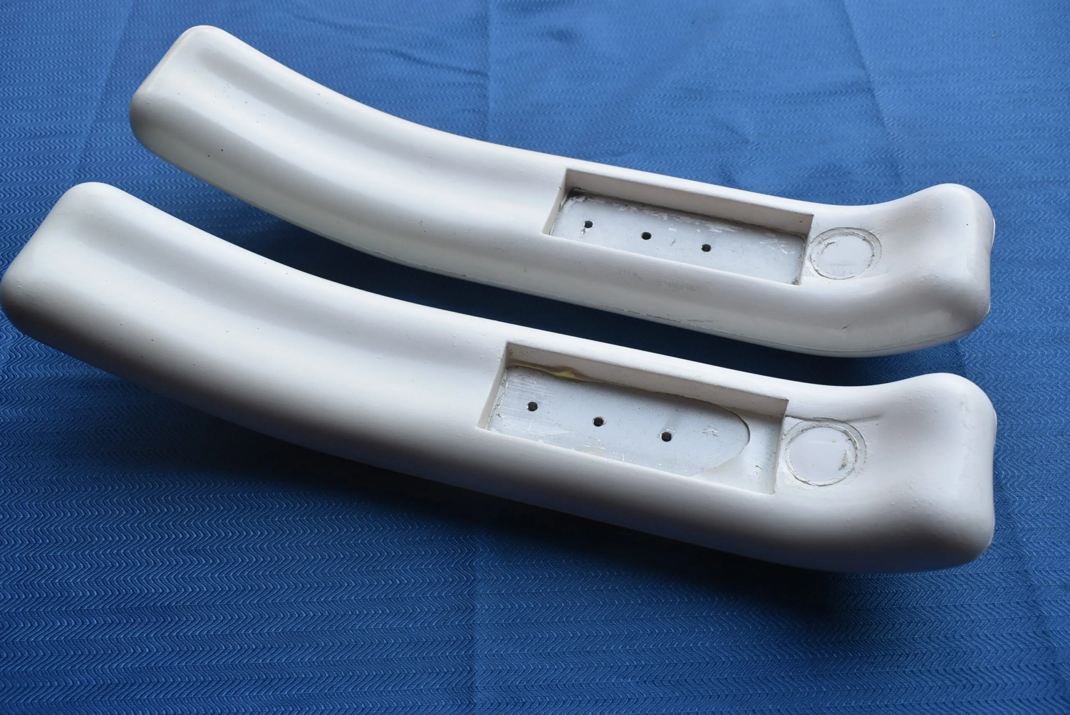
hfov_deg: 61.9
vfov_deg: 43.7
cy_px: 358
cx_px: 535
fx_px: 892
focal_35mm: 30
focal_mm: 20
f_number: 7.1
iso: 200
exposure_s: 1/250
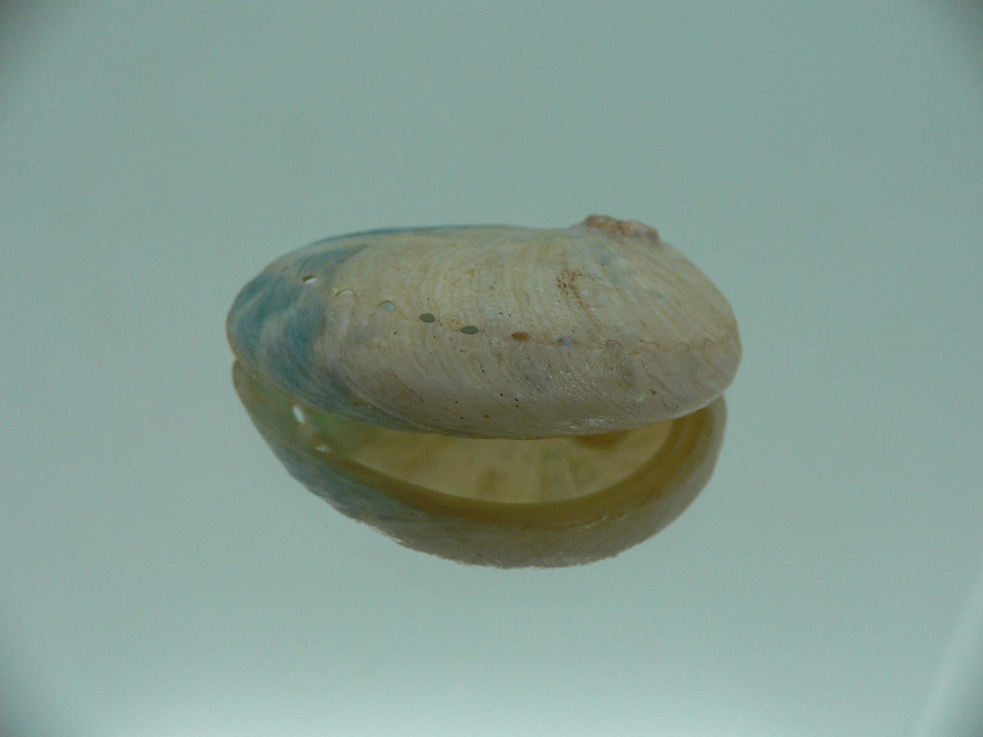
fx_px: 994
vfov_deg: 40.7
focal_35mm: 35
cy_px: 368
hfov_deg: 52.6
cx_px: 492
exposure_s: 1/60
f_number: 2.8
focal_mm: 4.6
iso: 80
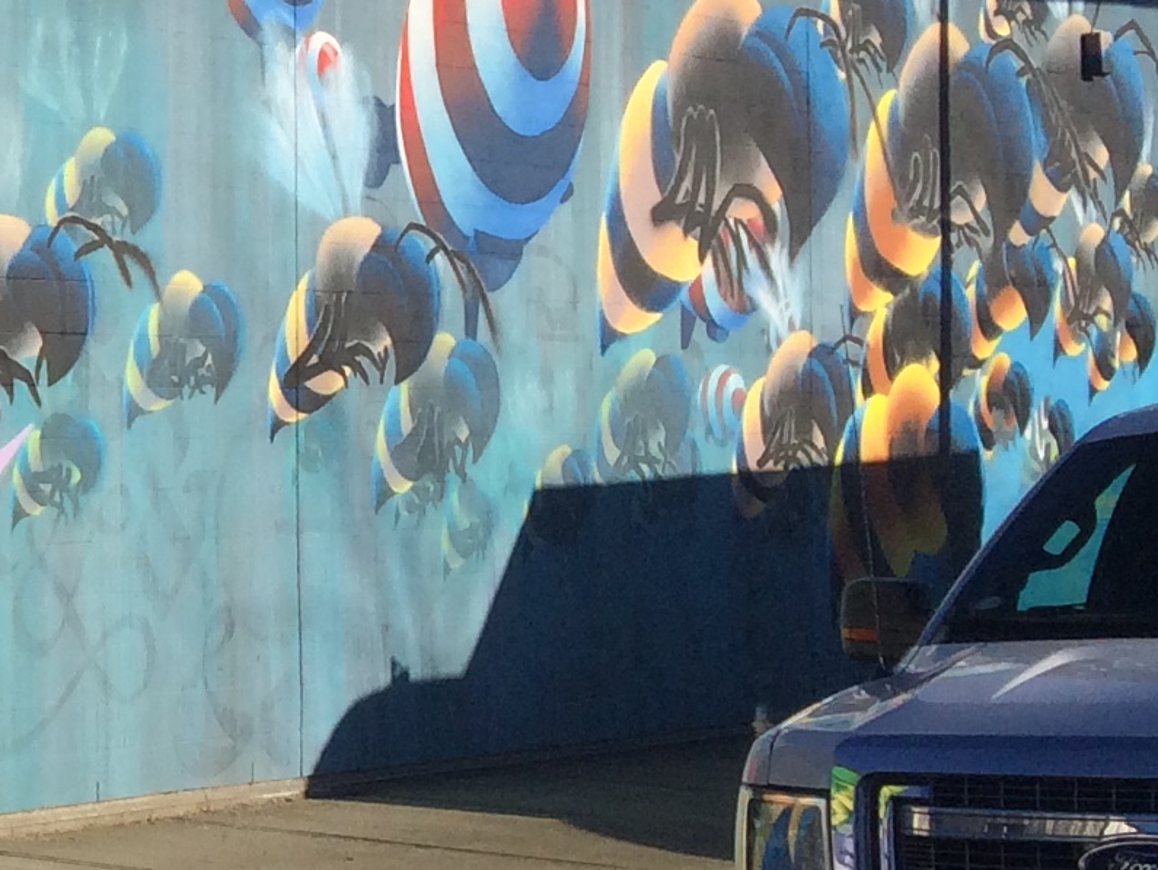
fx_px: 3983
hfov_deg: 14.2
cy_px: 286
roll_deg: +2.1
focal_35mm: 119
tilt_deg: +0.7
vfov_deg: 12.4
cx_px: -1063
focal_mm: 4.15
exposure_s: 1/2740
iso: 32
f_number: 2.2
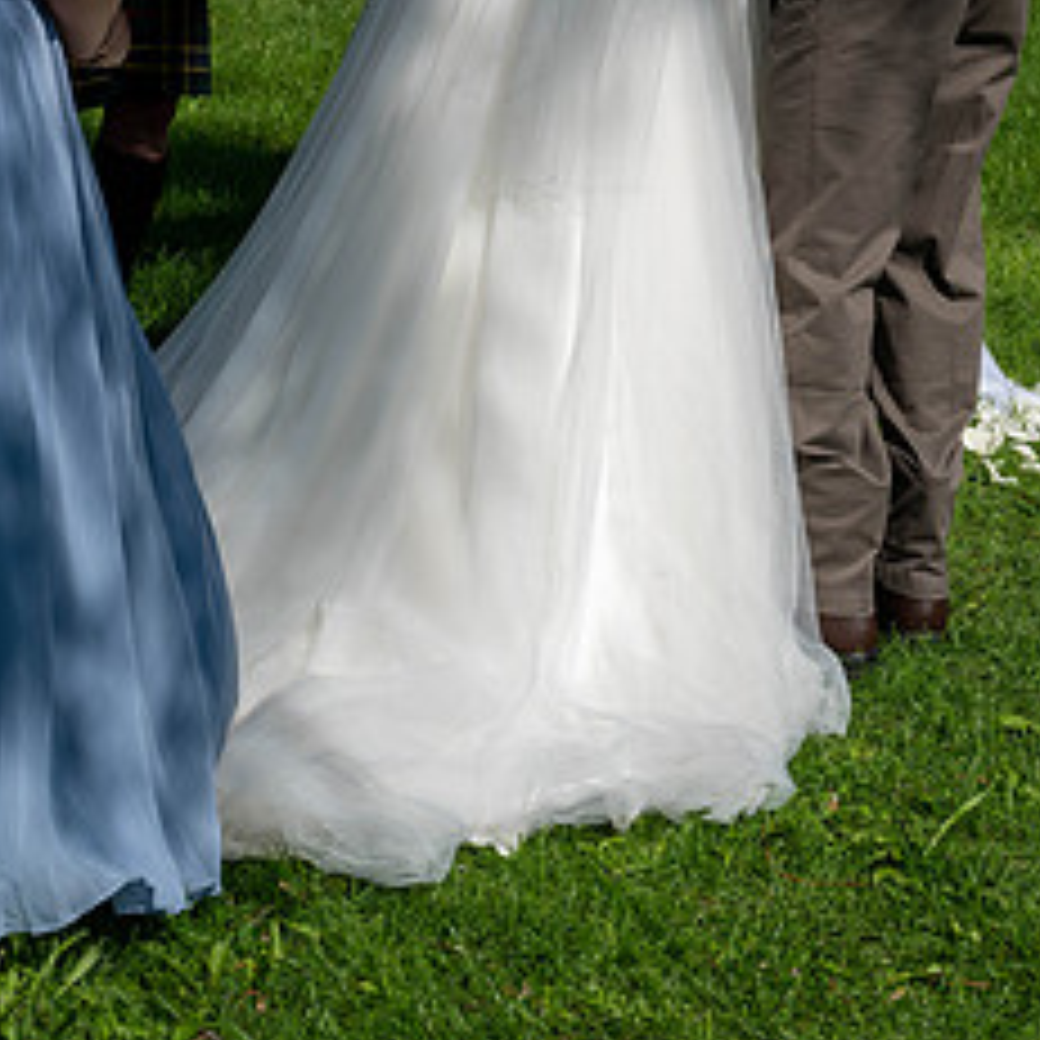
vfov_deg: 16.5
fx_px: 3535
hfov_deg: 16.7
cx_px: 619
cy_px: 72
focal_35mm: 104
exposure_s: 1/640
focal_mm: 63
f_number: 9
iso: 100
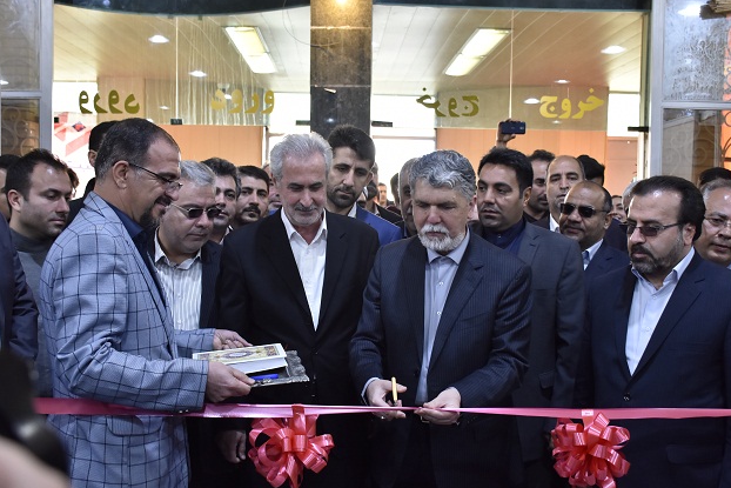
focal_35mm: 42
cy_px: 245
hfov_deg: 46.8
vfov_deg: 32.2
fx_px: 845
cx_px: 375
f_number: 3.8
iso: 1000
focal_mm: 23
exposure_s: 1/80
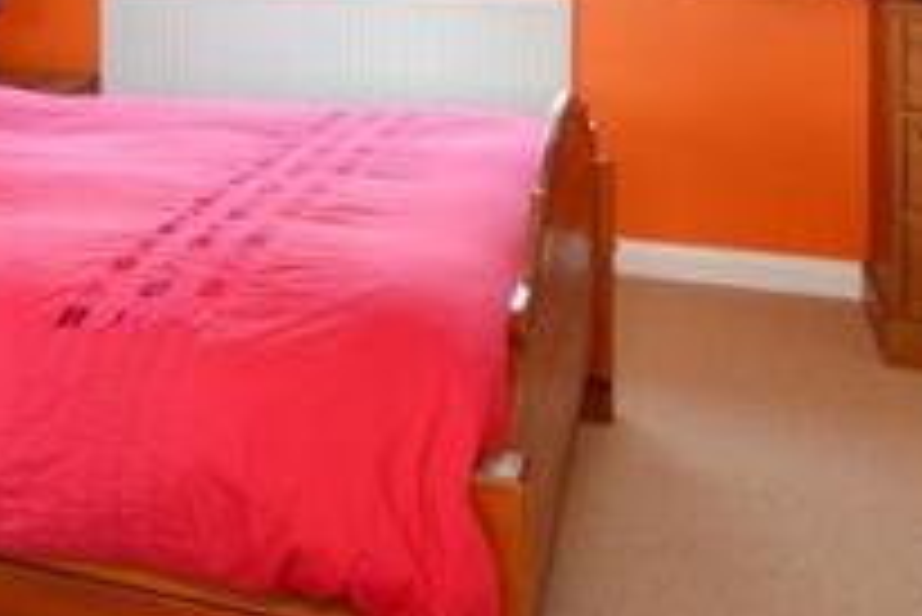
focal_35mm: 48
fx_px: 1230
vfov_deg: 25.3
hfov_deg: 39.9
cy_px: -124
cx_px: 229
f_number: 5.6
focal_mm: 10
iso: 400
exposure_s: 1/25
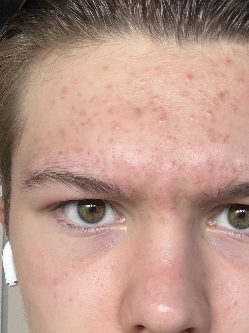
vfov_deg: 28.9
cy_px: 252
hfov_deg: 22.2
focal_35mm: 66
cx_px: 166
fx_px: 633
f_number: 1.9
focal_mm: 2.71
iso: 160
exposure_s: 1/60
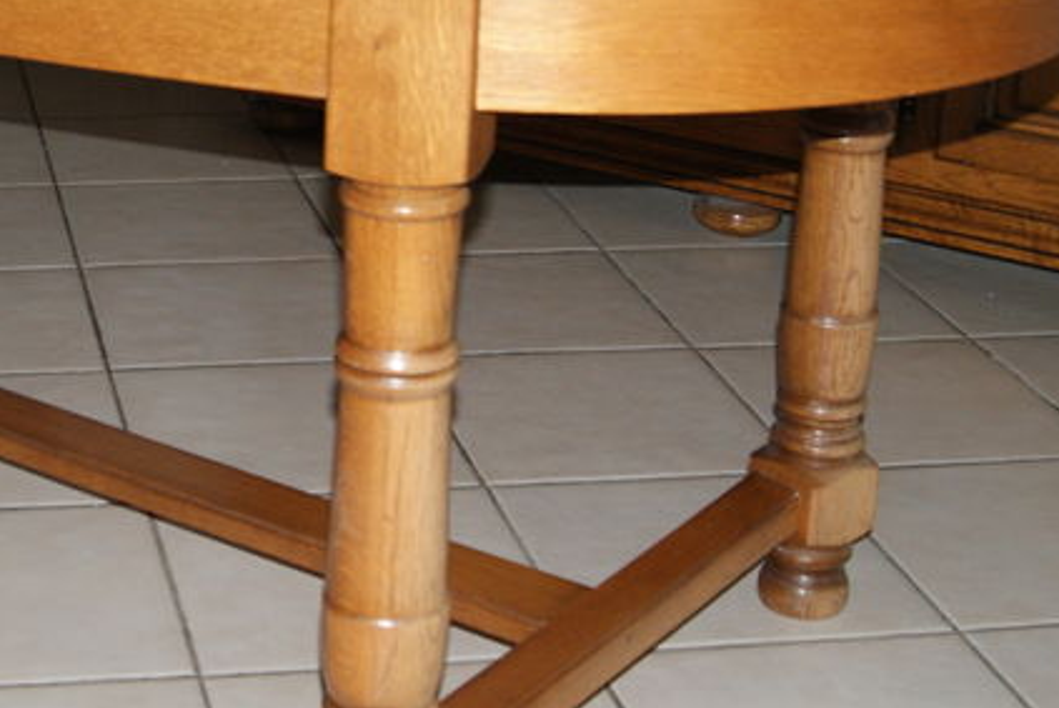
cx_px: 128
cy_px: 206
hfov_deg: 25.3
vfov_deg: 17.5
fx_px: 2297
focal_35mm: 78
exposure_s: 1/60
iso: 400
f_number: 5.6
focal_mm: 22
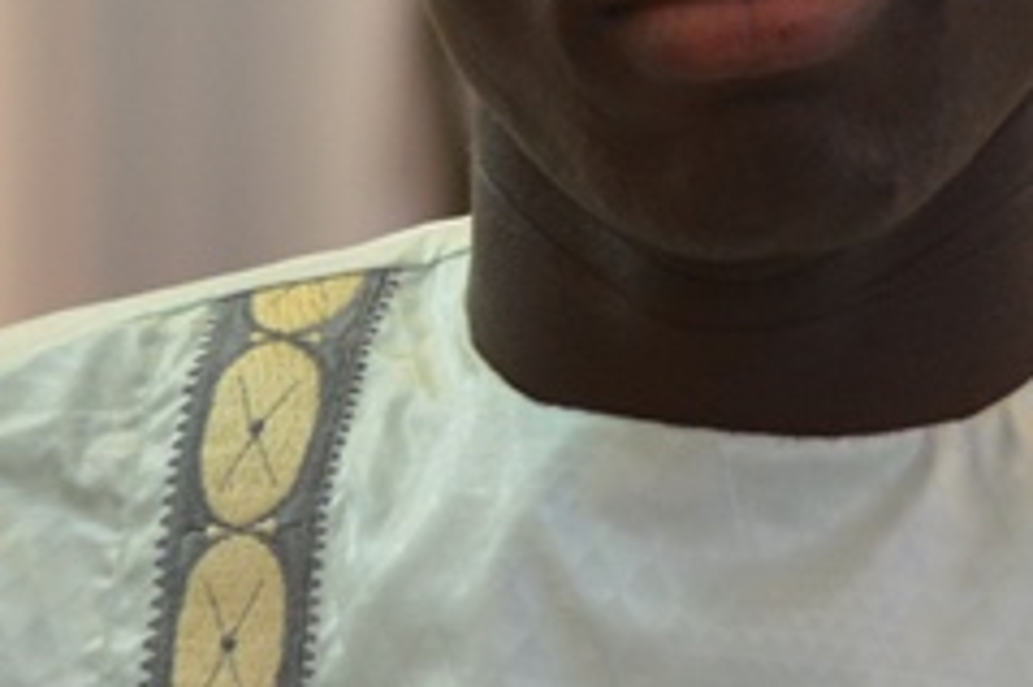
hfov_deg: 4.6
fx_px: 12875
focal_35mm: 449
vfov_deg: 3.1
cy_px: 328
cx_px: 1595
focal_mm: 70
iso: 1000
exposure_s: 1/125
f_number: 4
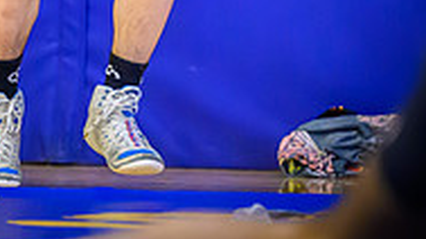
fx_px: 7597
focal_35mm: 673
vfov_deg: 1.8
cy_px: -250
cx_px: 167
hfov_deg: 3.2
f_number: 2.8
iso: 6400
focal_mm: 150
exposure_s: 1/640
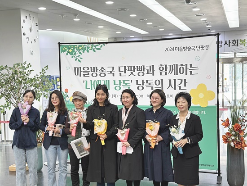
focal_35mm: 48
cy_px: 93
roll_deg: +1.6
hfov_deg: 39.6
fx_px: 343
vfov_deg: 30.3
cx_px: 124
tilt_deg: -3.8
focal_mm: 6.86
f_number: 1.78
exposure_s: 1/120
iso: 80
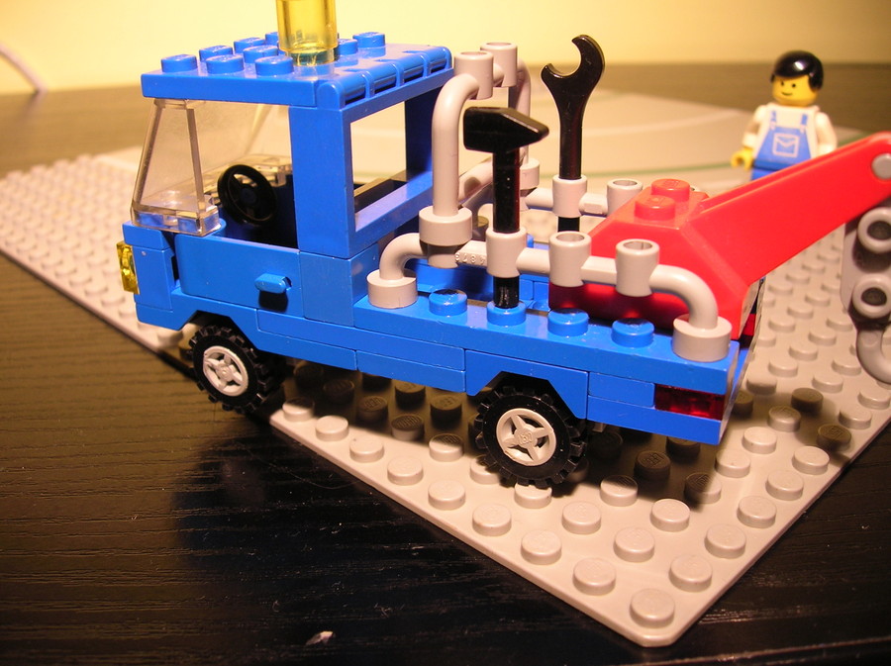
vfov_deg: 41.7
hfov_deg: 54.0
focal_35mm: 34
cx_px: 446
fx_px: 874
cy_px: 333
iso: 50
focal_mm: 5.7
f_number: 2.9
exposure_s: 1/6.6
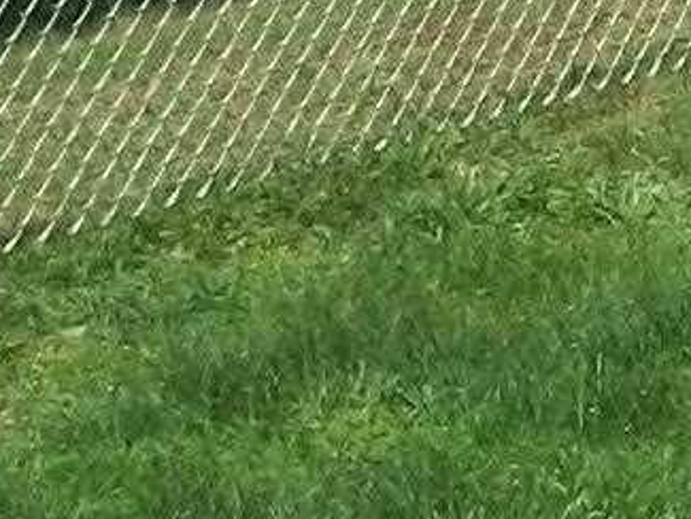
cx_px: 1950
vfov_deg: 5.8
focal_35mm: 255
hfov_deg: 7.1
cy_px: 85
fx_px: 5092
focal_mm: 5.7
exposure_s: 1/400
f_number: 5.5
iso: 80
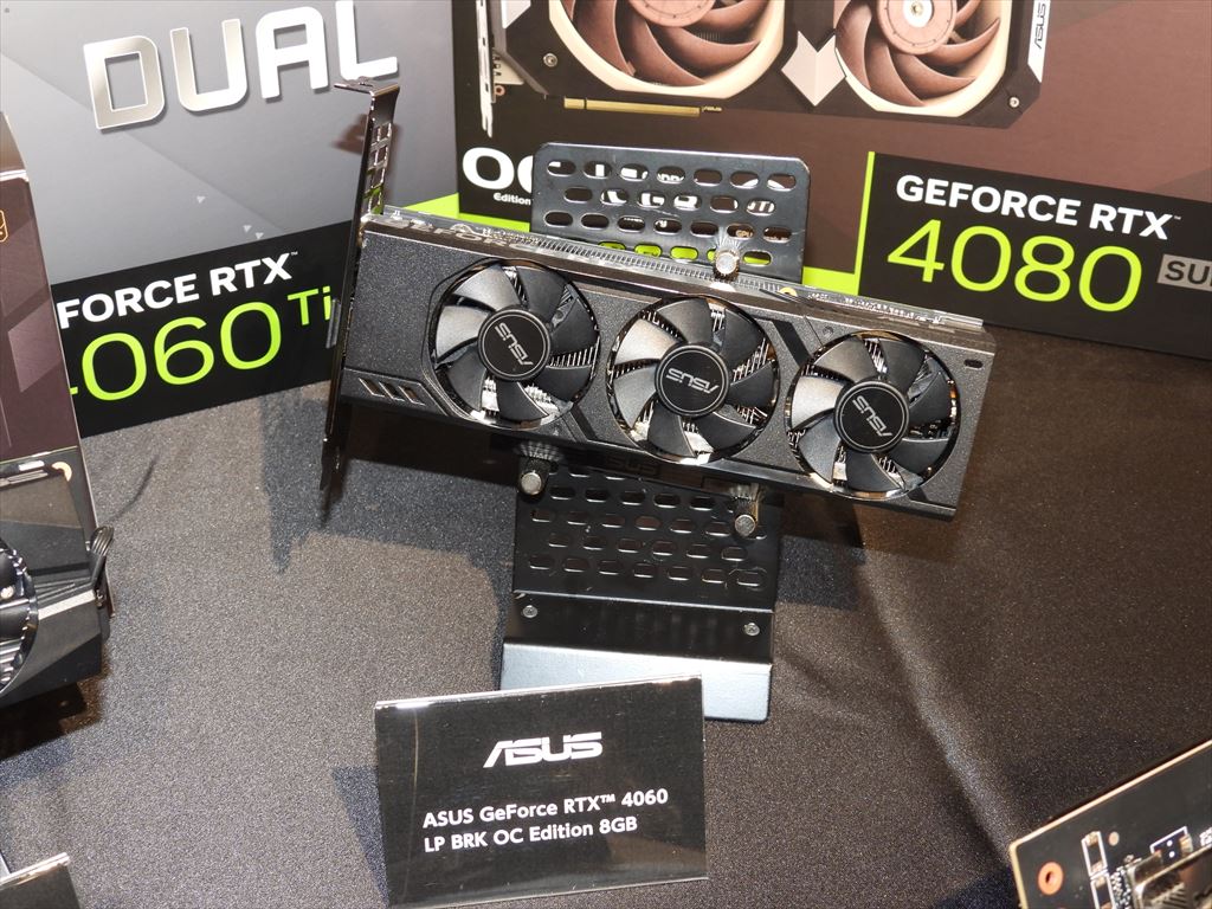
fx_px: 1751
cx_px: 606
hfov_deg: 38.2
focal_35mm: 50
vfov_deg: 29.1
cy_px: 454
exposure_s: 1/30
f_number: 3.5
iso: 200
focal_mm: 8.9
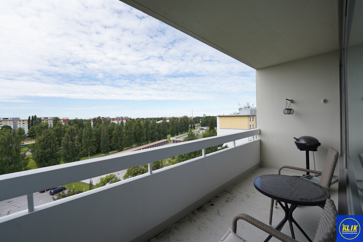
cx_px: 182
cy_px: 121
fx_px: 141
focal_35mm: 14
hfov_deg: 104.3
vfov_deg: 81.2
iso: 100
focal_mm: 14
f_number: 6.3
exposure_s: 1/320
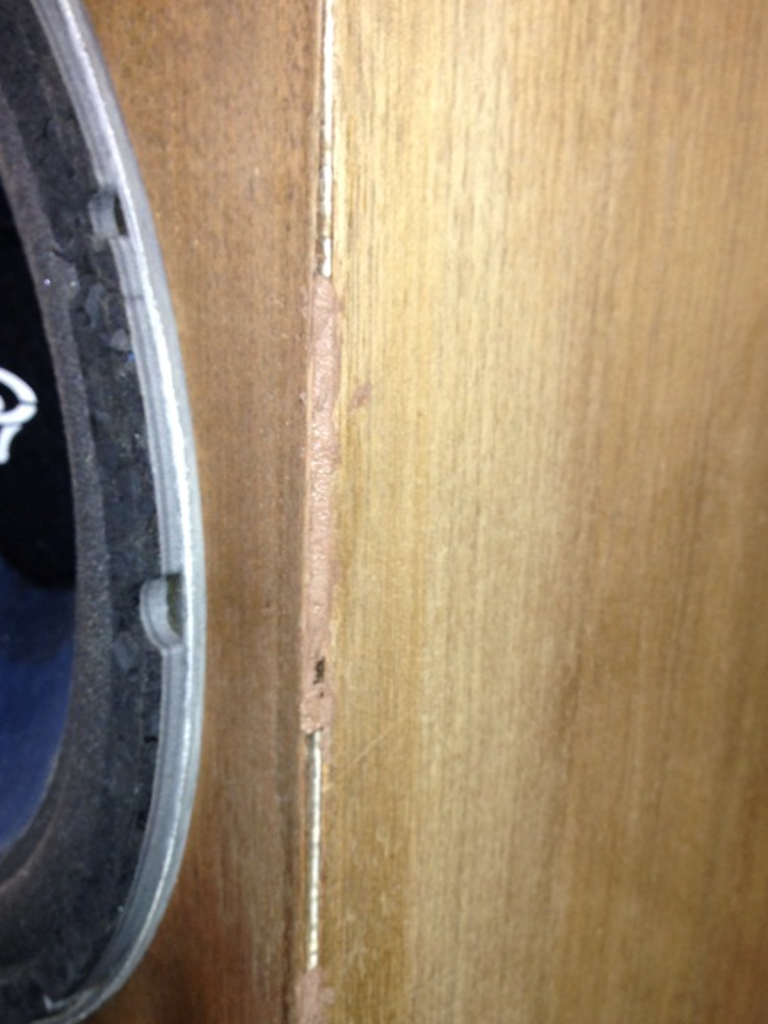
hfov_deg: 30.3
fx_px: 1420
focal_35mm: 48
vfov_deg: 39.1
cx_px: 385
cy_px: 698
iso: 50
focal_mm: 4.12
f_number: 2.4
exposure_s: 1/21
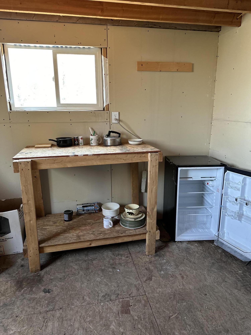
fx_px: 232
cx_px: 126
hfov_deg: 56.8
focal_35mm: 24
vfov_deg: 71.6
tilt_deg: -14.0
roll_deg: -0.3
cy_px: 168
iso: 250
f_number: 1.78
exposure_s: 1/60
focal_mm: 6.86
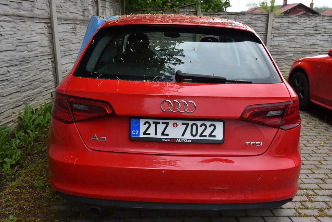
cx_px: 166
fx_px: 323
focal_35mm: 35
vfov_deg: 37.9
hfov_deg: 54.4
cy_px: 111
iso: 500
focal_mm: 35
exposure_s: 1/200
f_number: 7.1
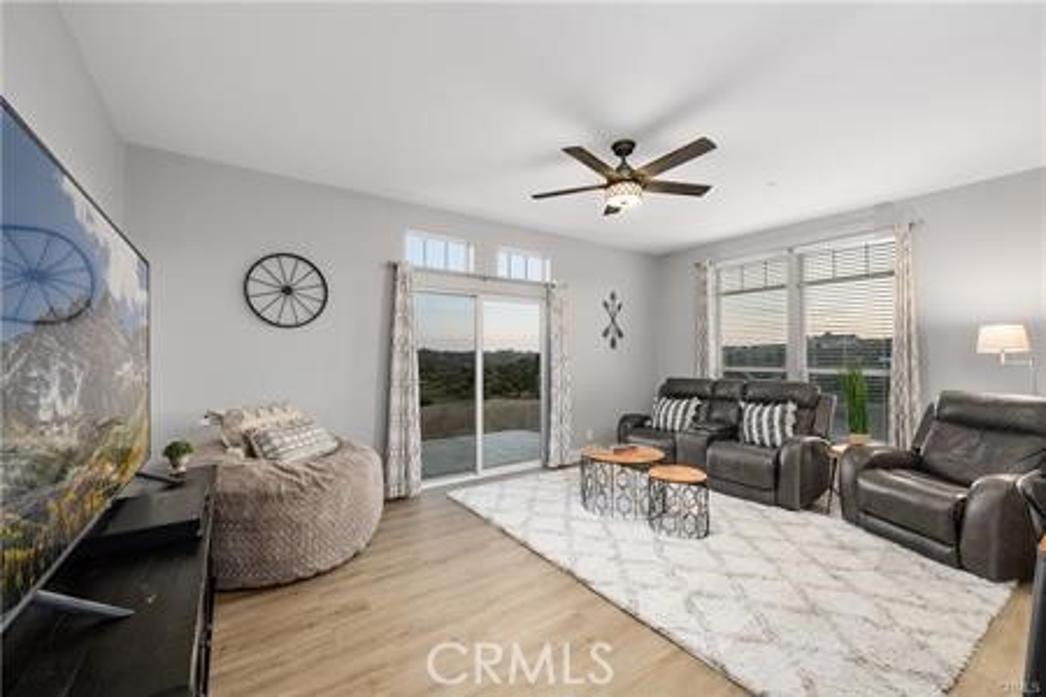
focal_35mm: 14
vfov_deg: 81.2
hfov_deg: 104.3
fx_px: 407
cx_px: 523
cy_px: 348
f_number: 8
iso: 500
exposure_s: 1/3
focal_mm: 14
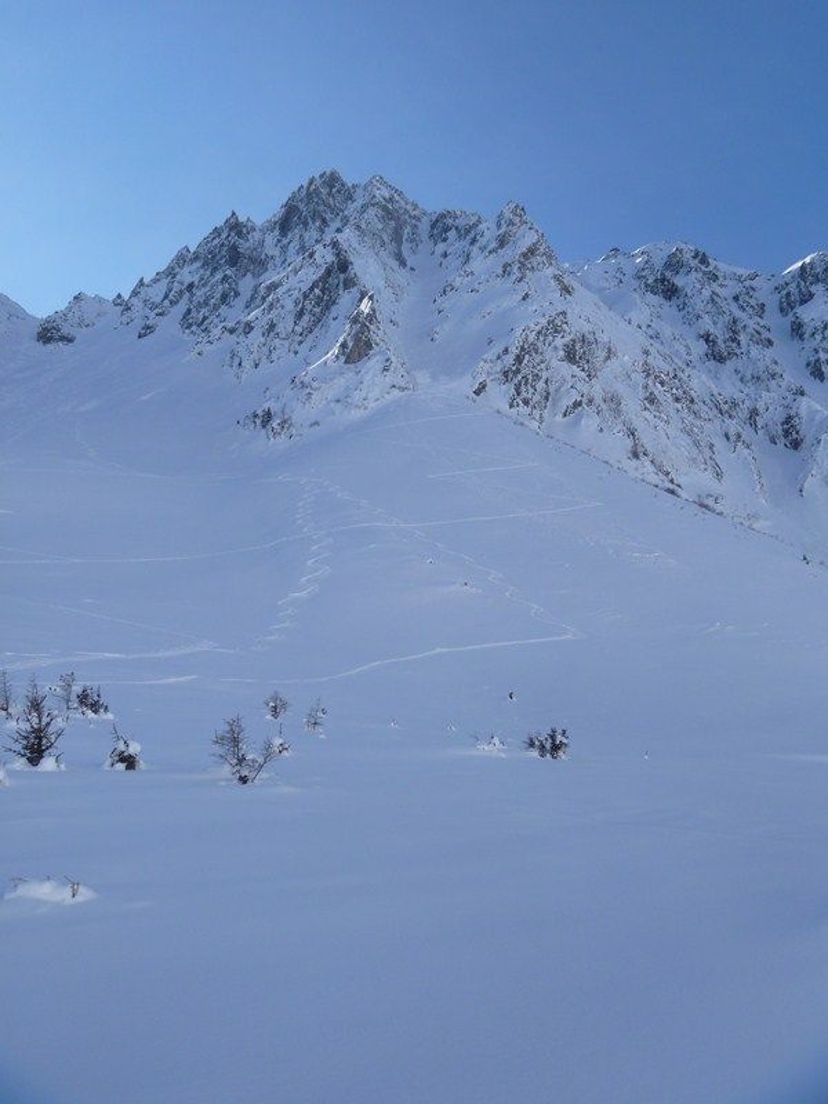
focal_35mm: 35
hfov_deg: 40.7
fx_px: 1116
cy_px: 552
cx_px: 414
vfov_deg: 52.6
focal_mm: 6.3
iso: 80
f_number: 5.6
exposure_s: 1/400
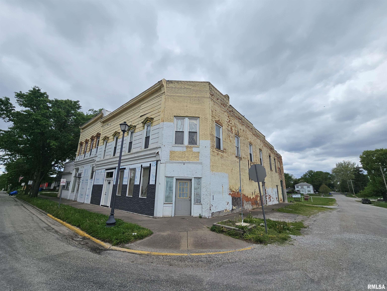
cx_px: 194
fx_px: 145
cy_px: 146
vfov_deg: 89.9
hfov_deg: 106.2
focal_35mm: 13
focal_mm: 2.2
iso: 50
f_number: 2.2
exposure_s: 1/2327
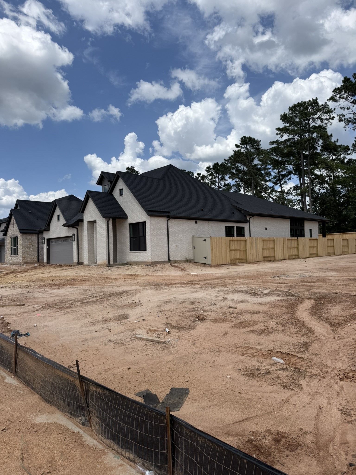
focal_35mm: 24
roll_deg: +1.6
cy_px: 238
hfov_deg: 56.8
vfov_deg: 71.6
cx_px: 178
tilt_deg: +2.5
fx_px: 329
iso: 80
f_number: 1.78
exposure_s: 1/6173
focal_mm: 6.76
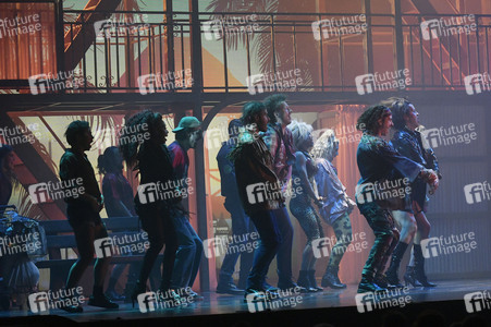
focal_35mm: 110
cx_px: 246
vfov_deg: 12.4
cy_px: 164
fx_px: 1499
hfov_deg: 18.6
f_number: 5.6
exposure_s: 1/200
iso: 3200
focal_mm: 110
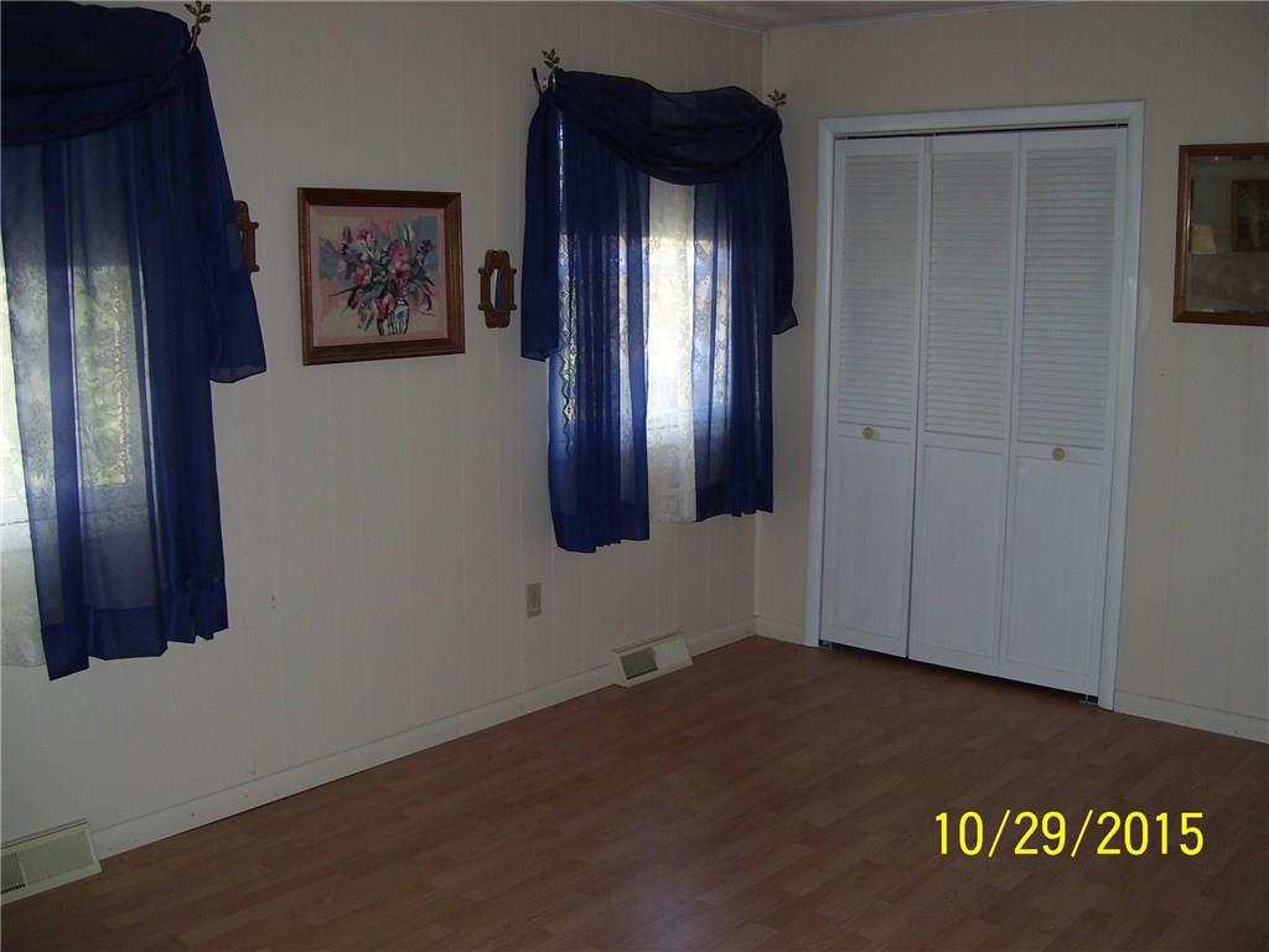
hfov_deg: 51.4
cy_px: 476
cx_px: 634
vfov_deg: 39.7
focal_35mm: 36
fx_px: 1320
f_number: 2.7
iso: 80
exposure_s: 1/60
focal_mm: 6
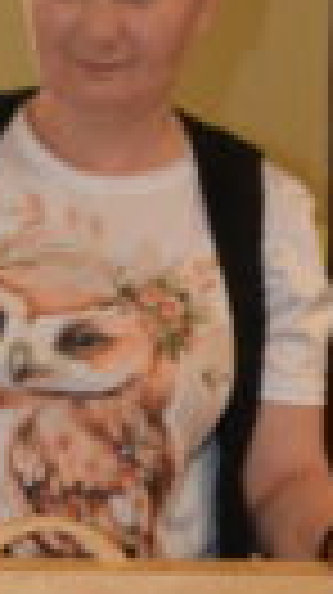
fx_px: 1605
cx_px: 142
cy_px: 614
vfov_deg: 20.2
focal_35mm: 102
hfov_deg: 11.8
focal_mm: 18
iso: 320
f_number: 3.5
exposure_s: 1/125
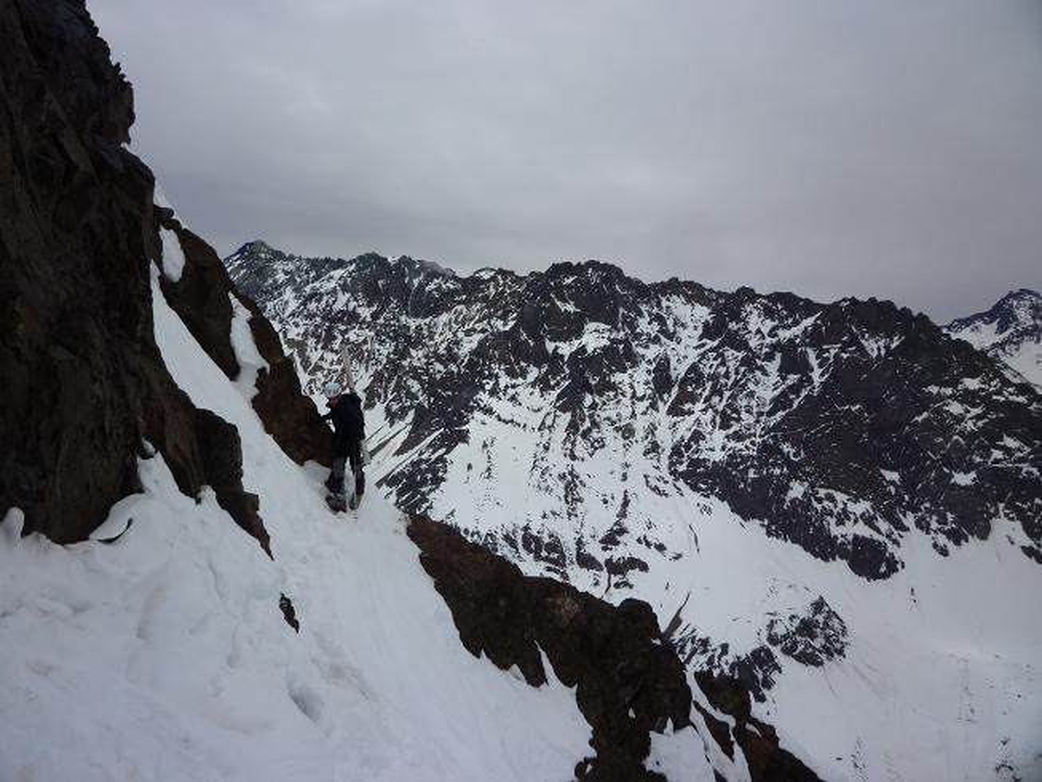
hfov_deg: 61.7
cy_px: 391
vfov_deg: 48.2
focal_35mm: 29
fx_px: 873
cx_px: 521
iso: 80
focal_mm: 5.2
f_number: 8
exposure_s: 1/640
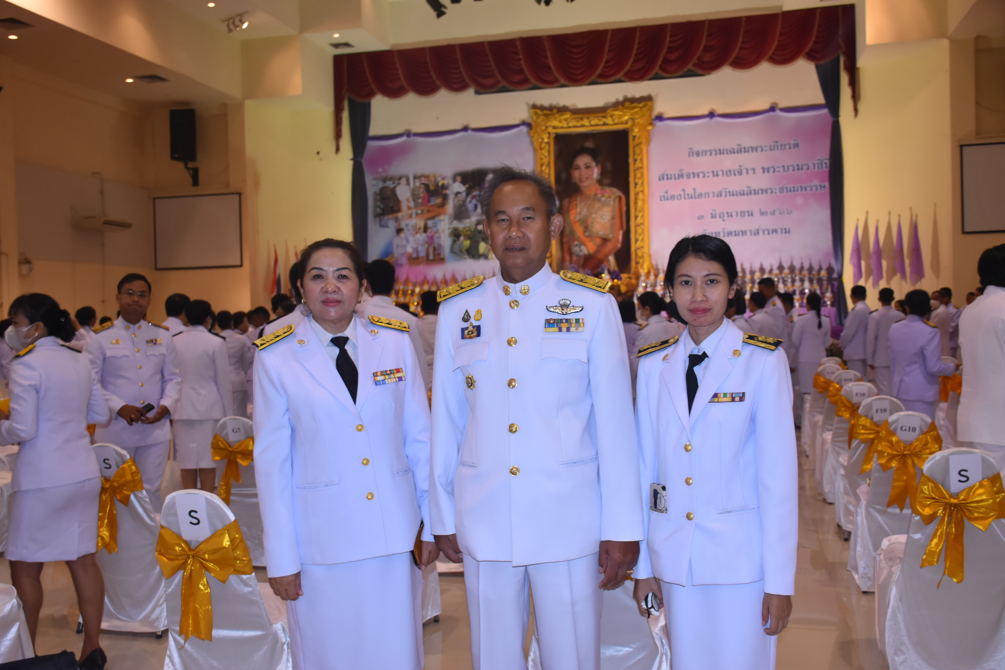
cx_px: 502
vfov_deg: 36.9
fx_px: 1005
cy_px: 335
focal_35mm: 36
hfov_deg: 53.1
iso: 800
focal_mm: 24
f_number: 4.5
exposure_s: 1/80
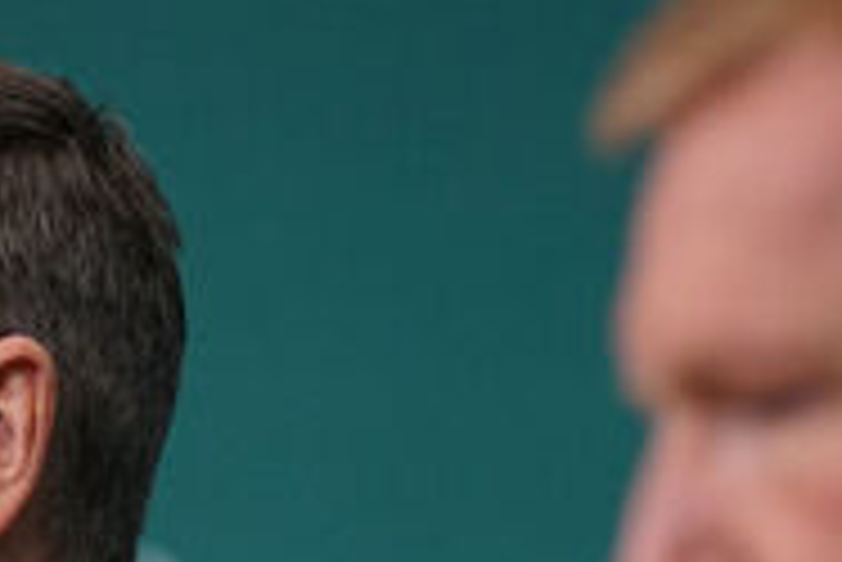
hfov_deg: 3.1
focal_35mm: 675
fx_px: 15799
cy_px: 1014
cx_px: 32
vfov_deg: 2.0
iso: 2500
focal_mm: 158
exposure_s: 1/250
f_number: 2.8
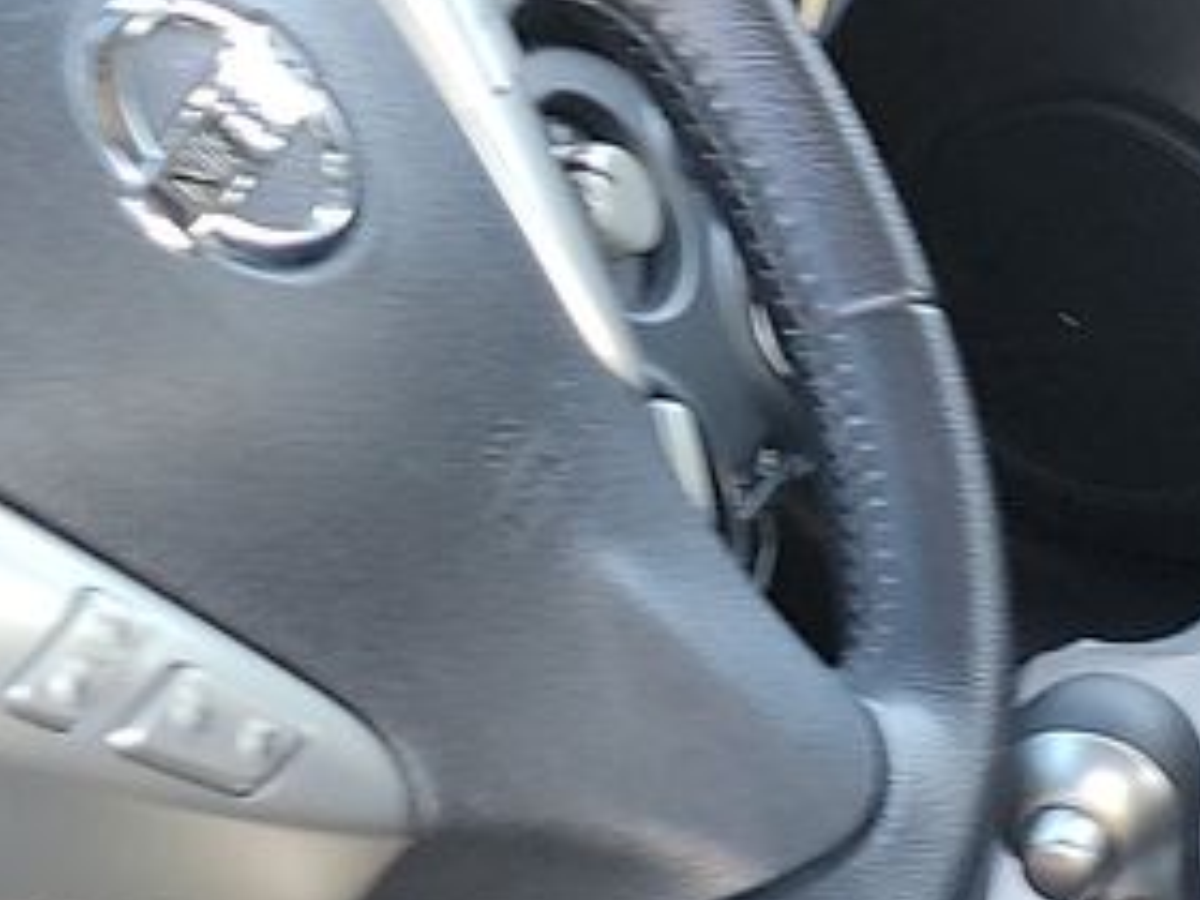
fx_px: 4749
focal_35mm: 137
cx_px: 2156
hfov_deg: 13.0
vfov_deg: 10.7
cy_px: 1029
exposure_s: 1/59
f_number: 1.8
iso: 236
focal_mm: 6.7
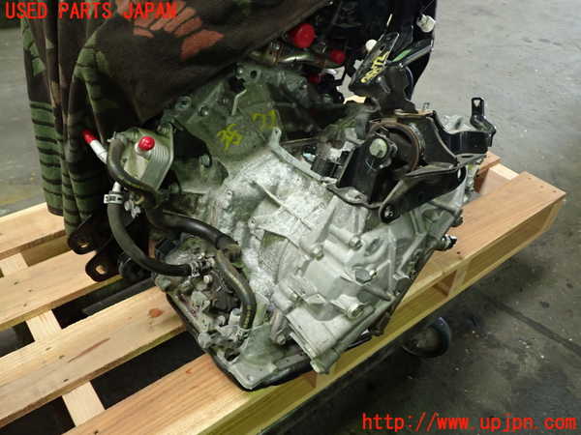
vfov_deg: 46.8
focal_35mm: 30
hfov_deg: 60.0
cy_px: 218
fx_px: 504
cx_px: 290
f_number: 2.3
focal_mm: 5.4
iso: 320
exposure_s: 1/30
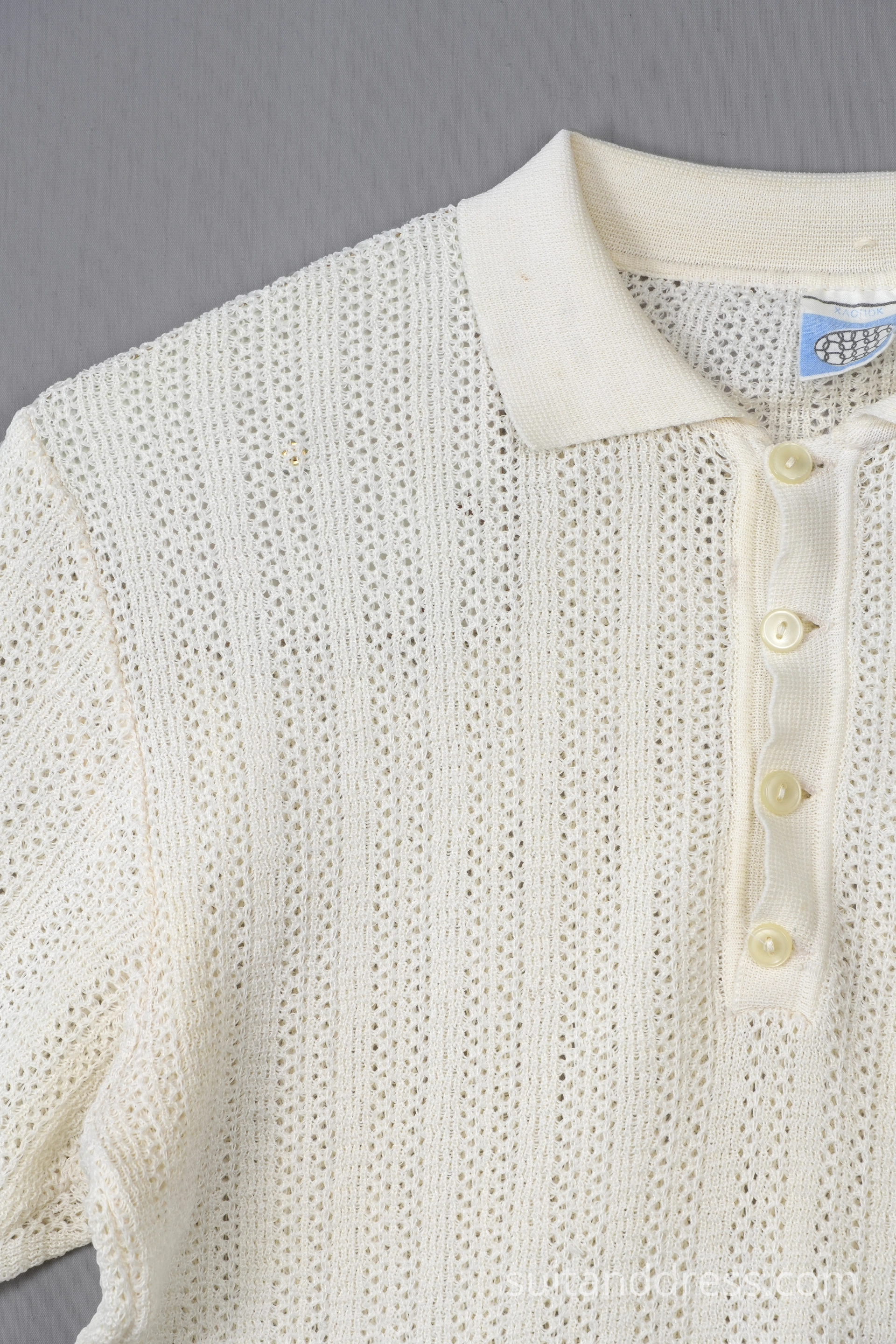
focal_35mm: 142
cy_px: 672
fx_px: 5320
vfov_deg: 14.4
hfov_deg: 9.6
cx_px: 448
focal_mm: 95
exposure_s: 1/60
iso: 320
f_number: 9
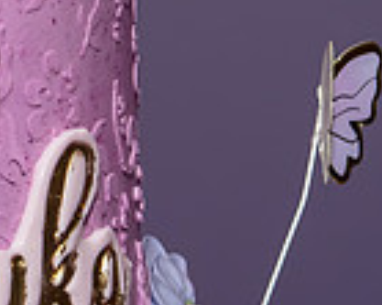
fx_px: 3468
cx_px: -219
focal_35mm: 307
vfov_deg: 5.0
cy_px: -88
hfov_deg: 6.2
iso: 800
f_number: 7.1
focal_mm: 44
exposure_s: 1/250
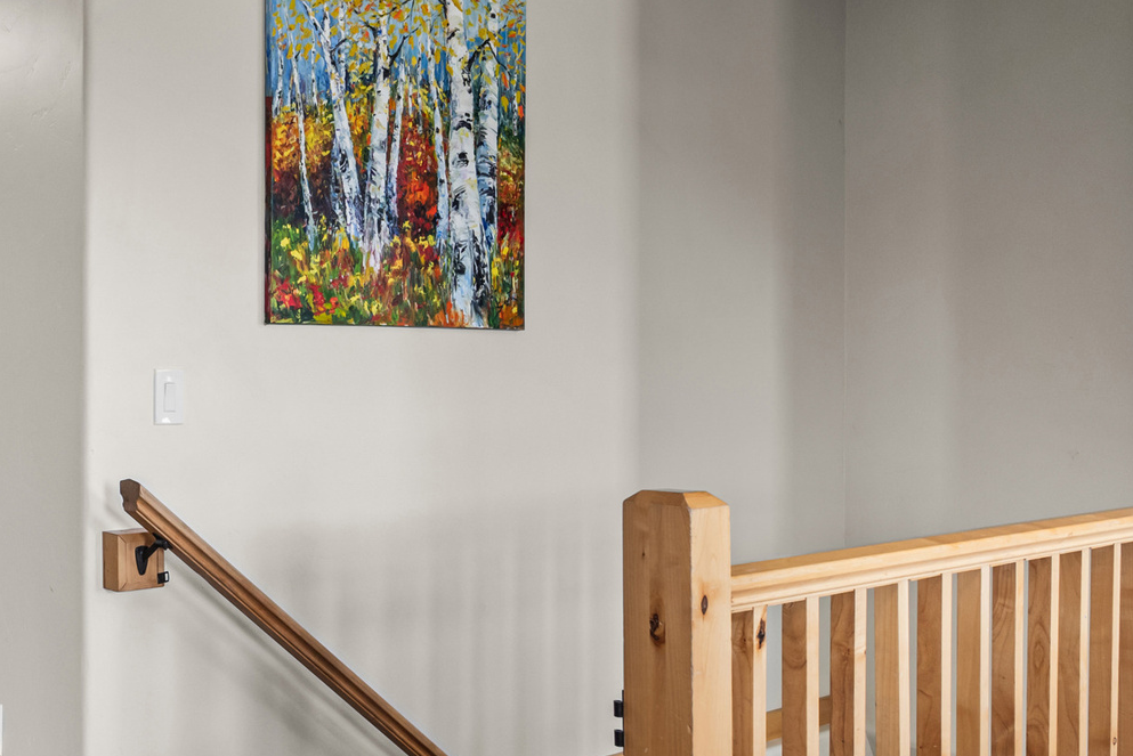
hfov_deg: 47.0
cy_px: 367
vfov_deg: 40.0
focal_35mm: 33
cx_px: -15
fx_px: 1039
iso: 500
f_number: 8
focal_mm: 16
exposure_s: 1/3
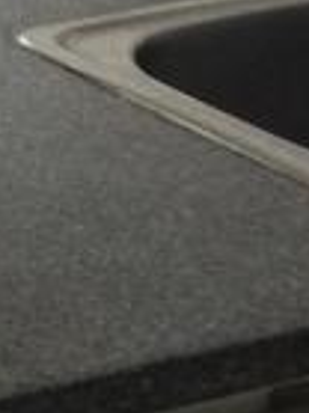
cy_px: -68
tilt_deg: -20.3
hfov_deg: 7.8
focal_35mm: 167
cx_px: -606
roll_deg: +0.5
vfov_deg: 11.6
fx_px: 1991
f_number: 2.2
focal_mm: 4.15
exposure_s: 1/30
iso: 160
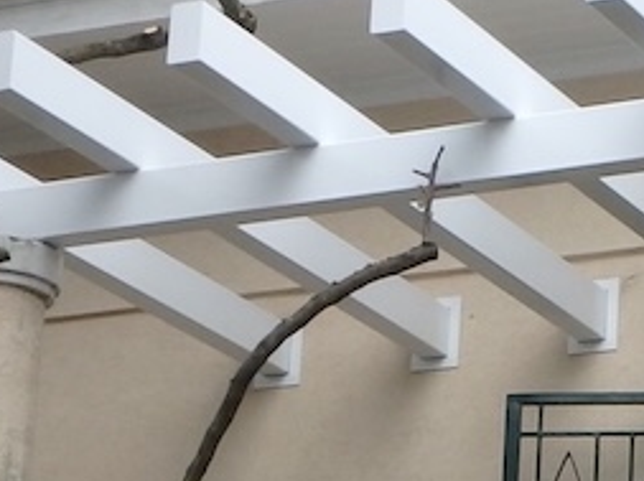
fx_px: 3121
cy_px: 476
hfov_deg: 11.5
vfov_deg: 8.8
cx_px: 837
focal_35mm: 168
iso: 200
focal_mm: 6.9
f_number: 5.1
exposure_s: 1/80
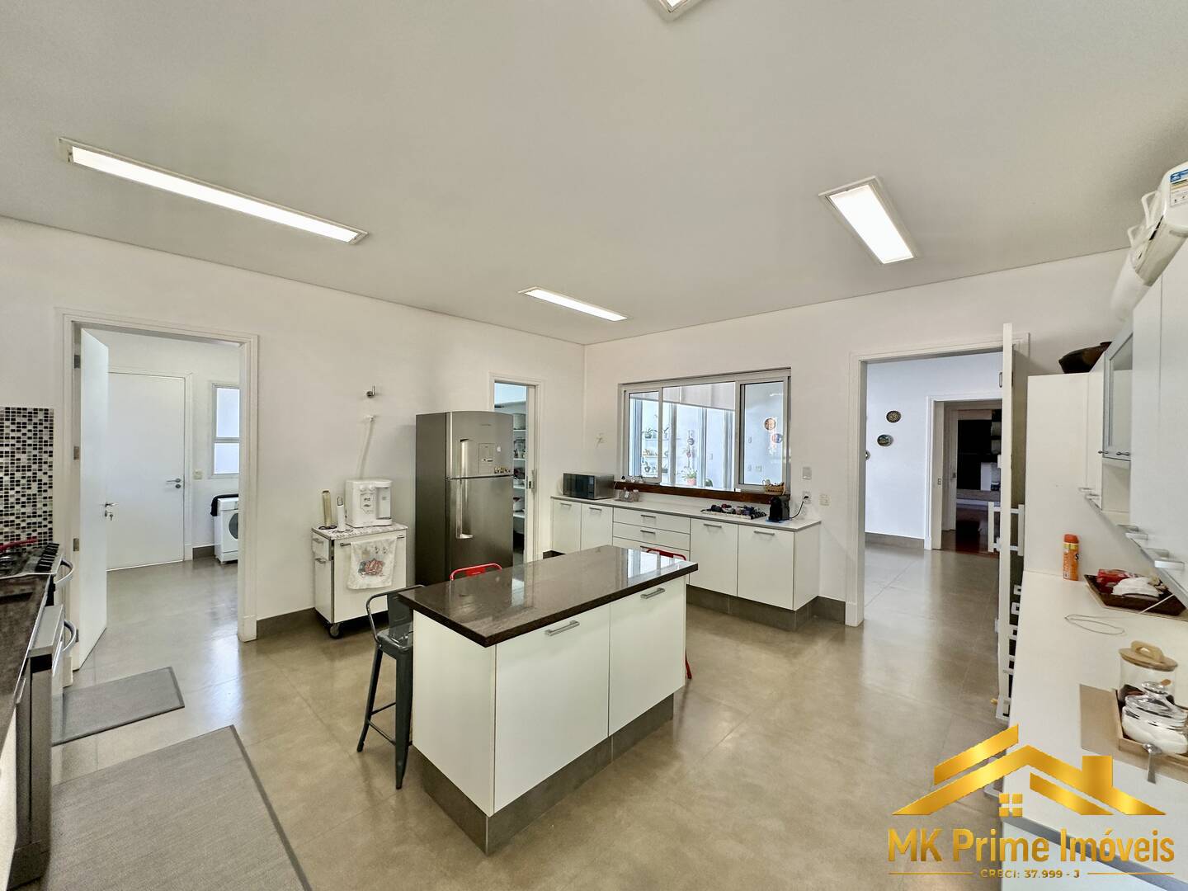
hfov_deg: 102.1
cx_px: 594
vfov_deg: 85.7
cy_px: 446
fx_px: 480
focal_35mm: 14
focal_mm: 2.22
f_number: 2.2
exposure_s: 1/120
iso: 125
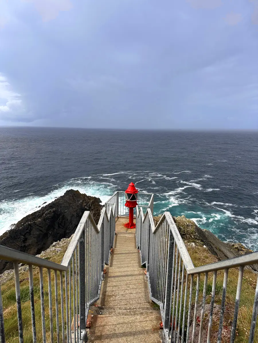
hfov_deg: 56.8
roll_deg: -0.9
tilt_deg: -10.7
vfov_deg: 71.6
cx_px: 129
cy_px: 172
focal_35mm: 24
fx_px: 239
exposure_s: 1/5525
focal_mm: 6.86
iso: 80
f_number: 1.78
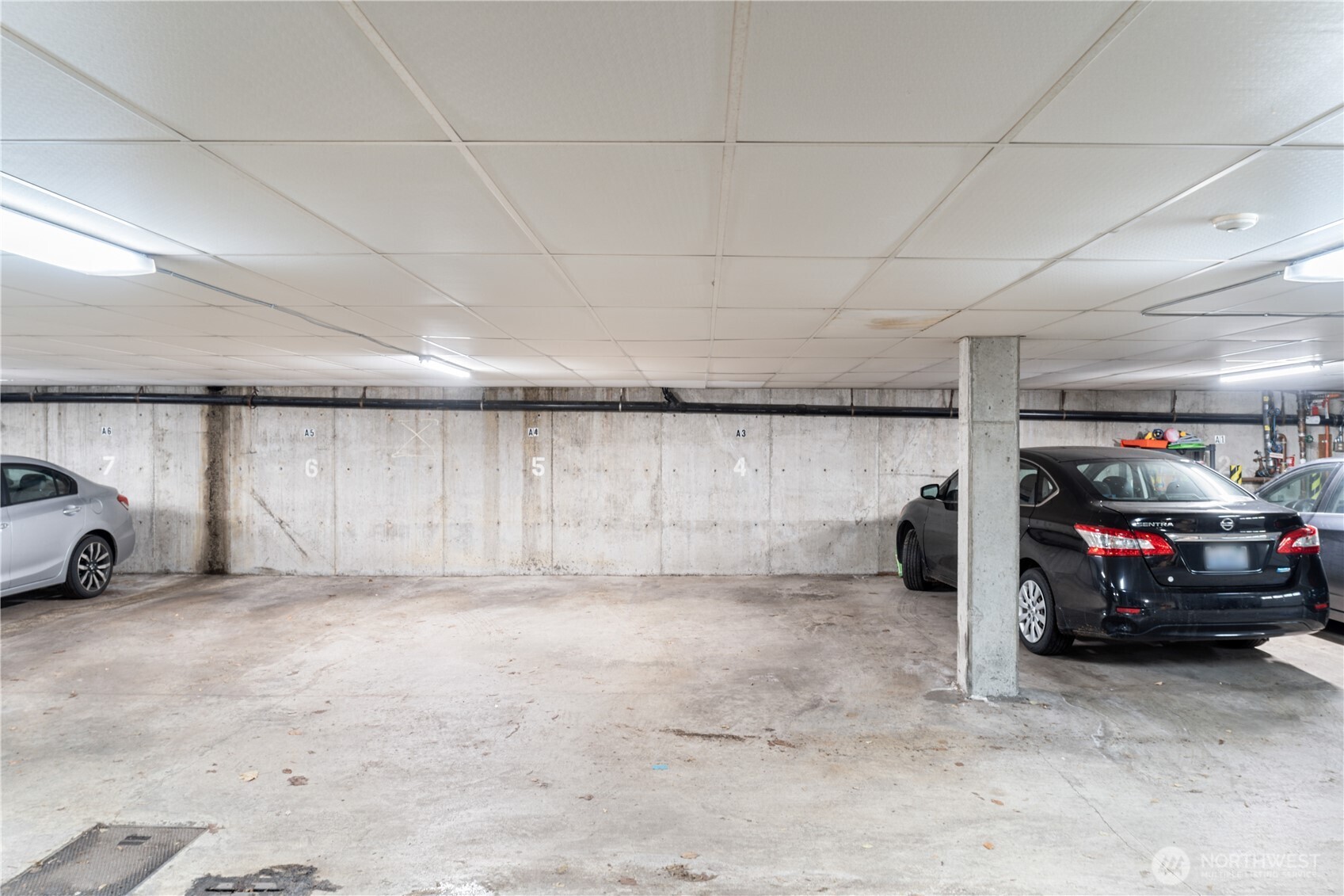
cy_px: 448
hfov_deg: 73.7
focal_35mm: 24
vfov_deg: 53.1
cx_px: 672
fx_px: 896
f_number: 8
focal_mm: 24
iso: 100
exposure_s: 1.6
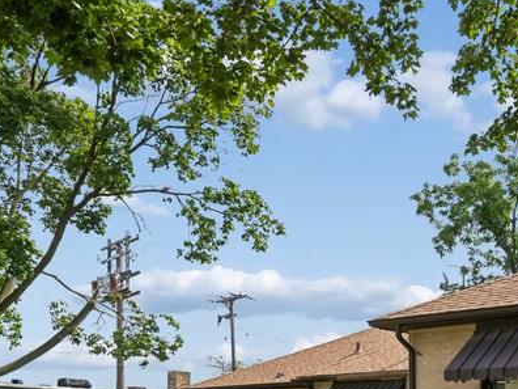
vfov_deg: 23.0
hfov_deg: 30.2
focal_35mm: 59
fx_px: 883
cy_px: 453
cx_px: 528
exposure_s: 1/320
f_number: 8
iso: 200
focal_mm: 15
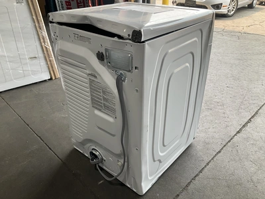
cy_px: 100
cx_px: 132
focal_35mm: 29
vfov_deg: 48.2
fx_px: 222
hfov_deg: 61.7
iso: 16
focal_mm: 3
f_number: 1.8
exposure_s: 1/130
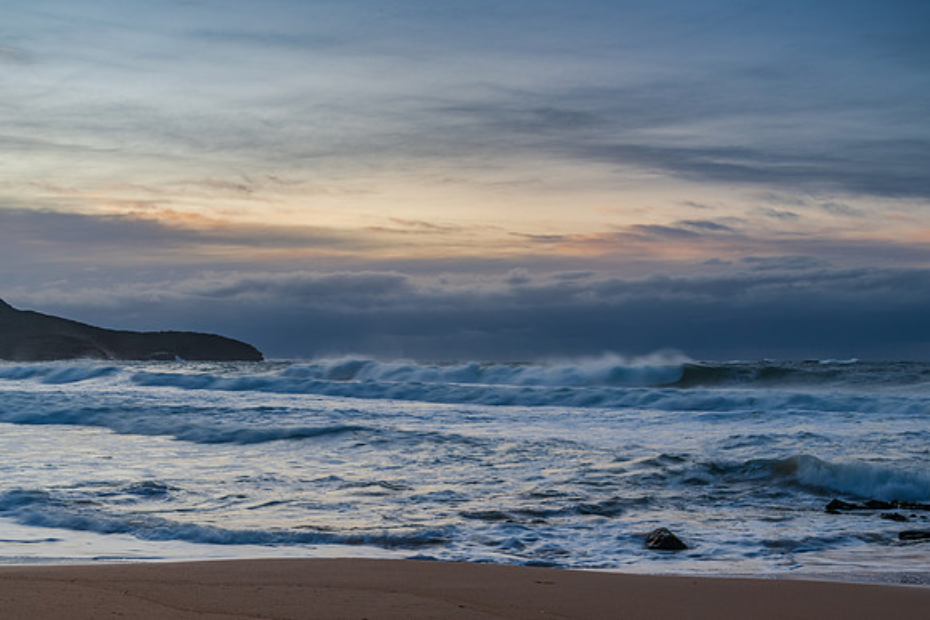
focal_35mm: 49
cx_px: 465
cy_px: 310
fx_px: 1254
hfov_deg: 40.7
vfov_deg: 27.8
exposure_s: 1/6
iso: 64
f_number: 9
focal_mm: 48
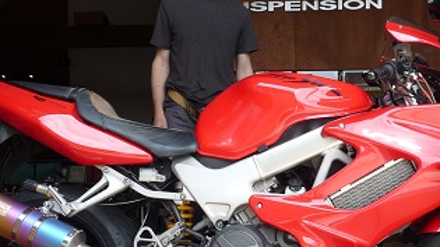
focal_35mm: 56
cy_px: 169
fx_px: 653
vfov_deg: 21.3
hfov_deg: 37.0
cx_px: 272
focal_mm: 4.8
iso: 100
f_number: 4
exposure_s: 1/125
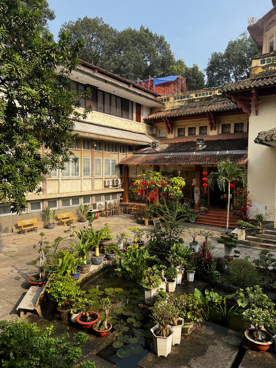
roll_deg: -0.6
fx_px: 276
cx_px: 138
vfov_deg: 67.3
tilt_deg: -3.4
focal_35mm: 26
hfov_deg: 53.1
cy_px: 184
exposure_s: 1/1724
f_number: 1.5
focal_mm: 5.7
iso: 50
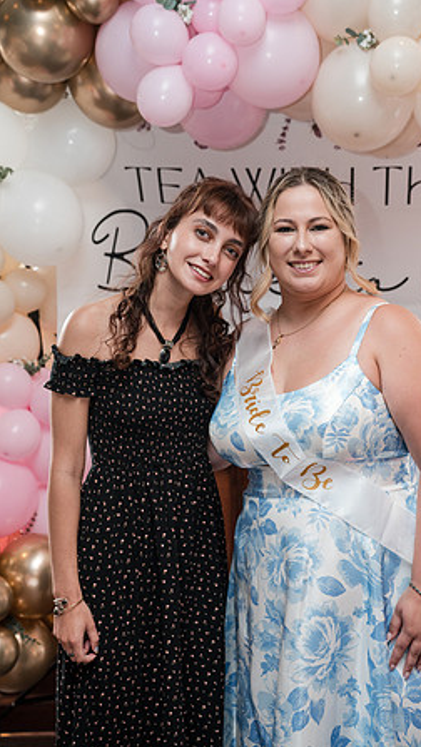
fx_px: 1169
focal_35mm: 59
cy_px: 374
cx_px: 249
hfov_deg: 20.4
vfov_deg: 35.4
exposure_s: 1/250
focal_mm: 56
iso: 2500
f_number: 4
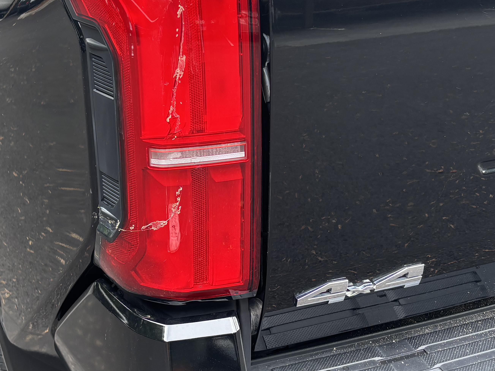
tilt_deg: -25.0
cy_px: 199
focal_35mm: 57
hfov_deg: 33.7
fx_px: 815
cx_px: 202
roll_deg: -0.3
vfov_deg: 25.7
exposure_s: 1/121
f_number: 1.6
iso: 50
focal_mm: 5.96
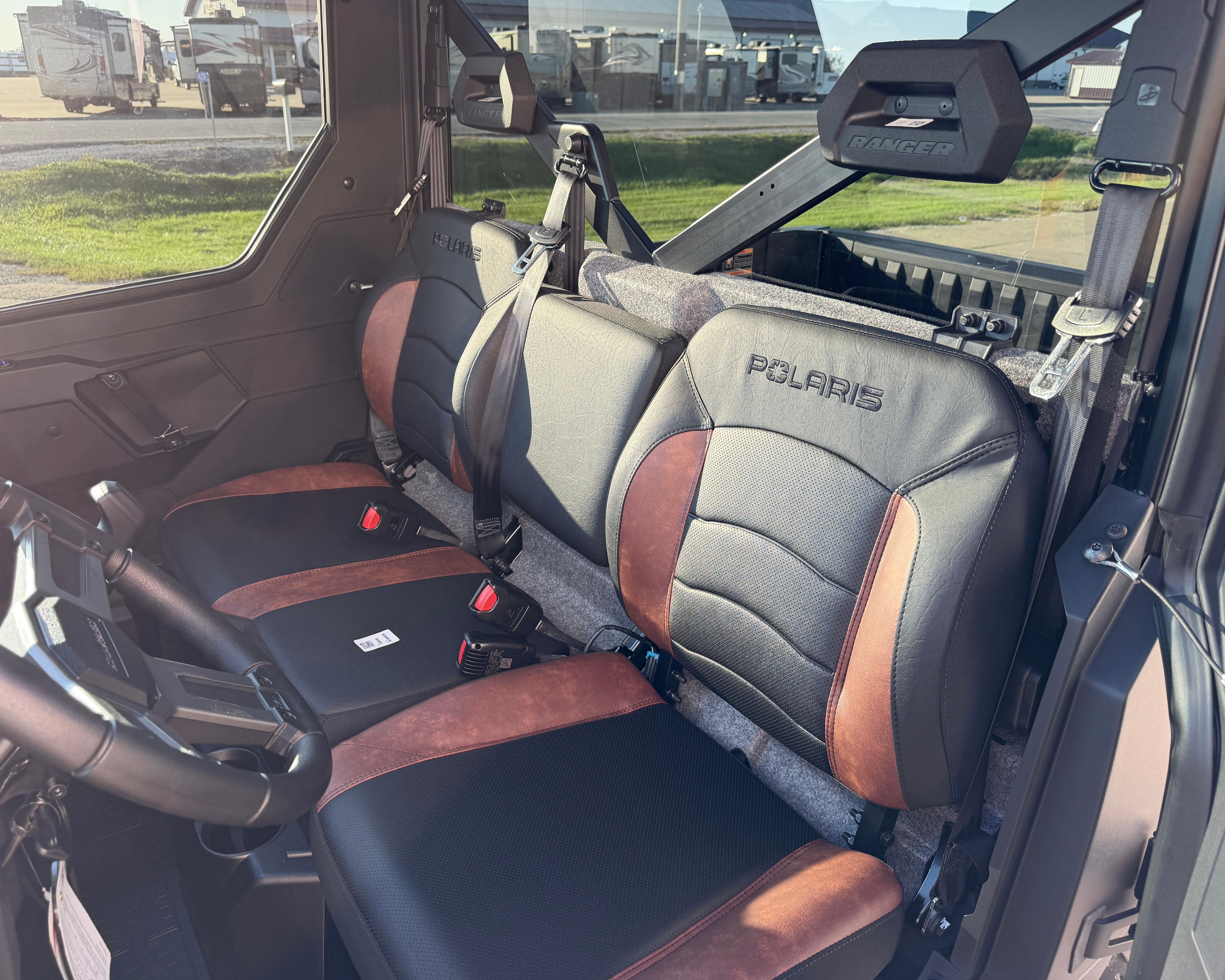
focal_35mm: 25
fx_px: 906
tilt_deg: -25.4
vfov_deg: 56.8
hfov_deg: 68.1
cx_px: 592
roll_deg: -0.8
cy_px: 490
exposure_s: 1/144
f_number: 1.78
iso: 50
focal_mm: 6.76
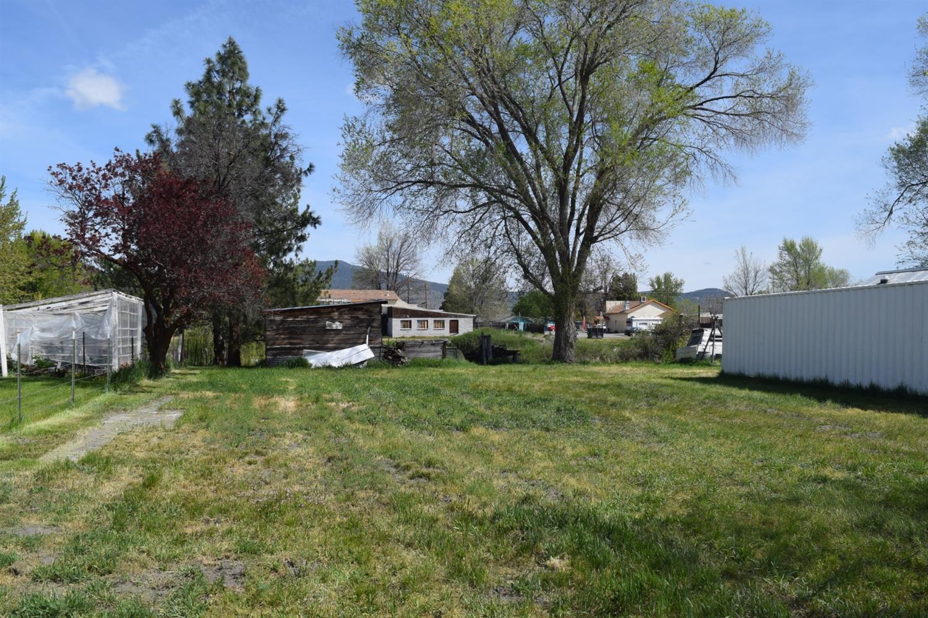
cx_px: 464
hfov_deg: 59.5
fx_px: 812
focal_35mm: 32
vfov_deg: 41.7
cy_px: 309
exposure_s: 1/400
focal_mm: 21
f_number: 10
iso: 200
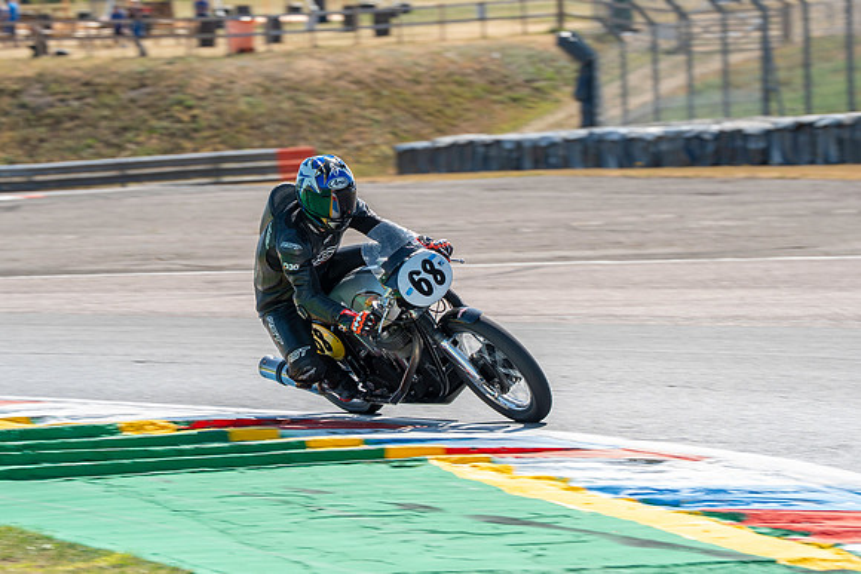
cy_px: 269
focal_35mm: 255
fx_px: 6102
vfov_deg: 5.4
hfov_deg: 8.1
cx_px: 363
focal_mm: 200
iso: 160
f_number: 7.1
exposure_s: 1/320
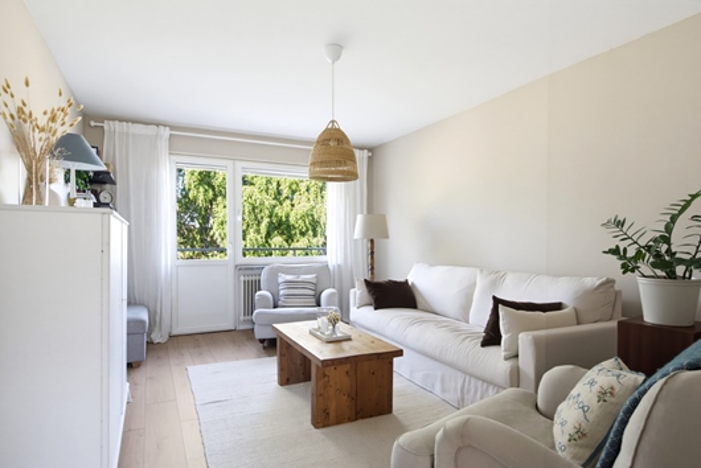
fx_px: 390
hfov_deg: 83.9
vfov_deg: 62.0
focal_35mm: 20
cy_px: 234
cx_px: 350
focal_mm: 20
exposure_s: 1/5
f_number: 8
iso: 200
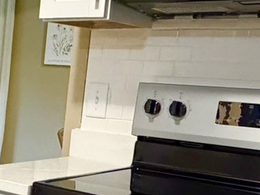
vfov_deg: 18.4
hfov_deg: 22.0
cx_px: -87
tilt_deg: -9.6
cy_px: 163
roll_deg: -3.9
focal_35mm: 79
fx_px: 593
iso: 800
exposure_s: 1/60
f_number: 2.2
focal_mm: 2.22
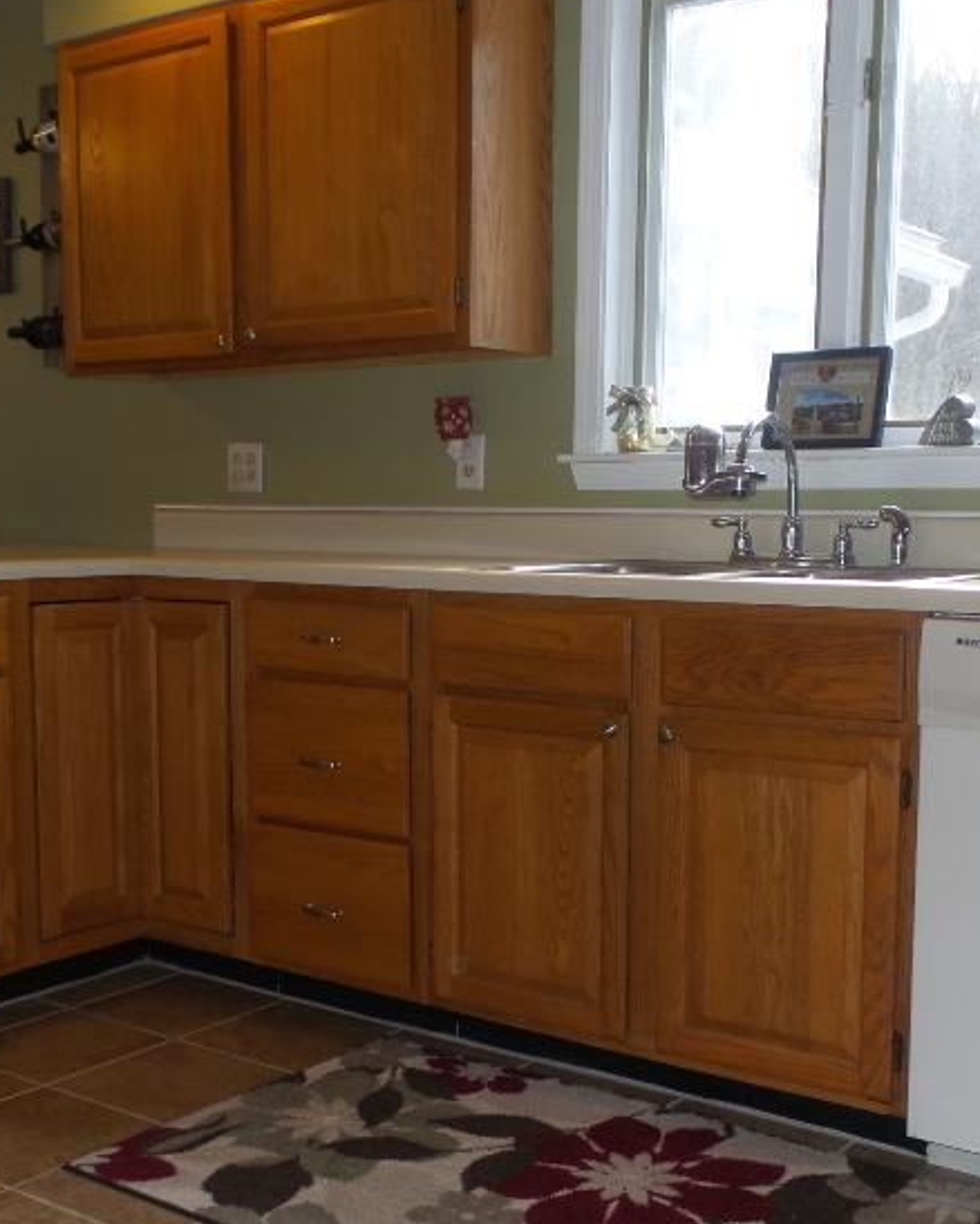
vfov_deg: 43.7
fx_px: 1522
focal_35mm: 42
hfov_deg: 35.7
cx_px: 470
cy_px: 689
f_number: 2.8
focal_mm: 4.1
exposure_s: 1/40
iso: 100
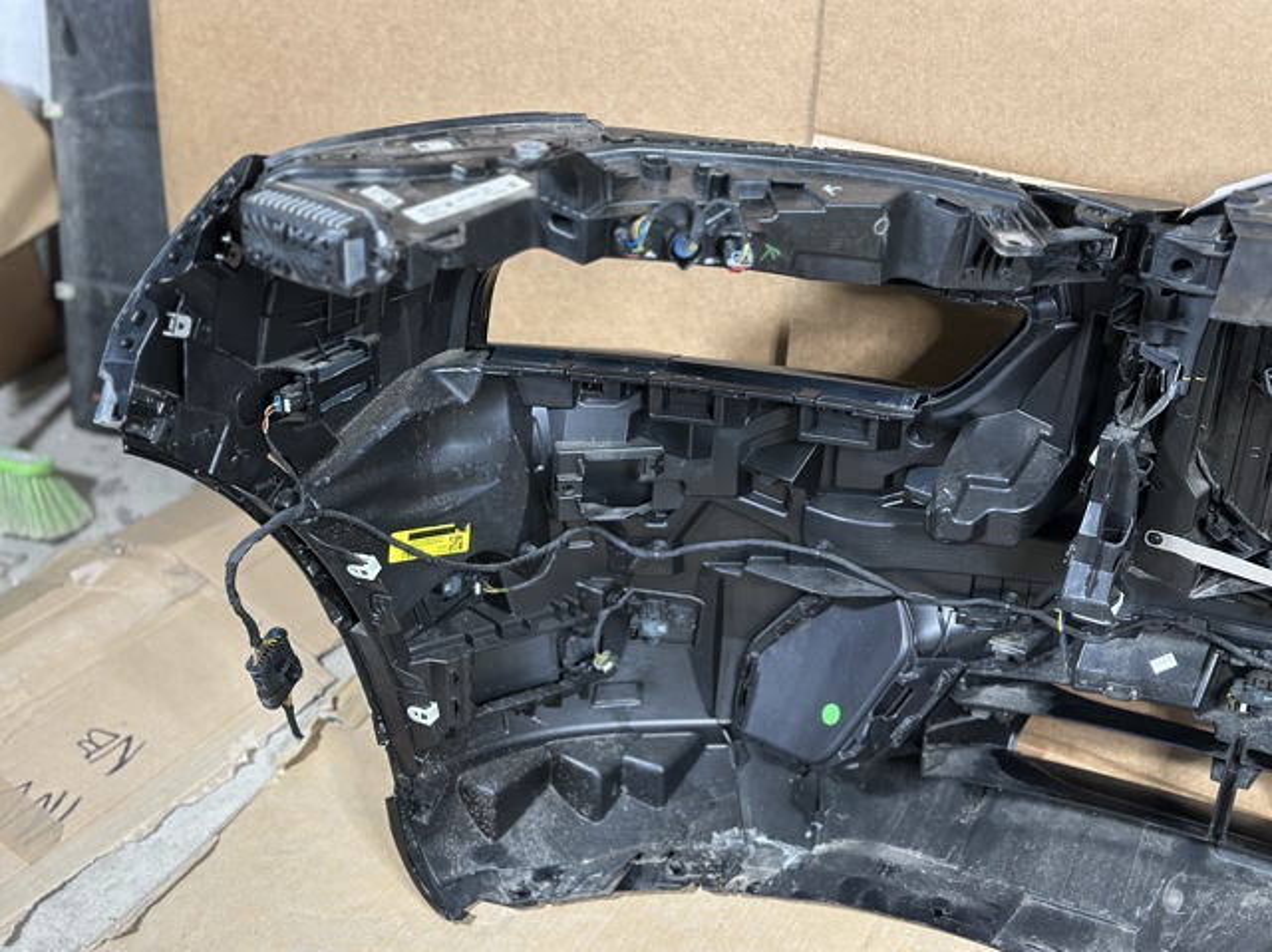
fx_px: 1762
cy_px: 476
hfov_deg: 39.7
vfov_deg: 30.2
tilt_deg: -34.9
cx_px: 636
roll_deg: +2.0
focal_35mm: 48
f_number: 1.78
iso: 500
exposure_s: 1/33
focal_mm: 6.86
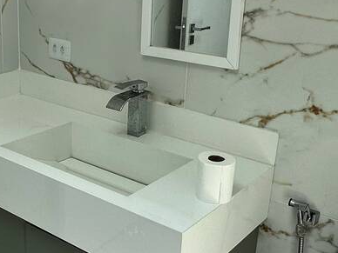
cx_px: 101
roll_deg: -1.5
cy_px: 111
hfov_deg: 36.3
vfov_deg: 28.0
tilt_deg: -16.9
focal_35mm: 52
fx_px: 508
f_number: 2.2
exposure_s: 1/390
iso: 40
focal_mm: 2.22
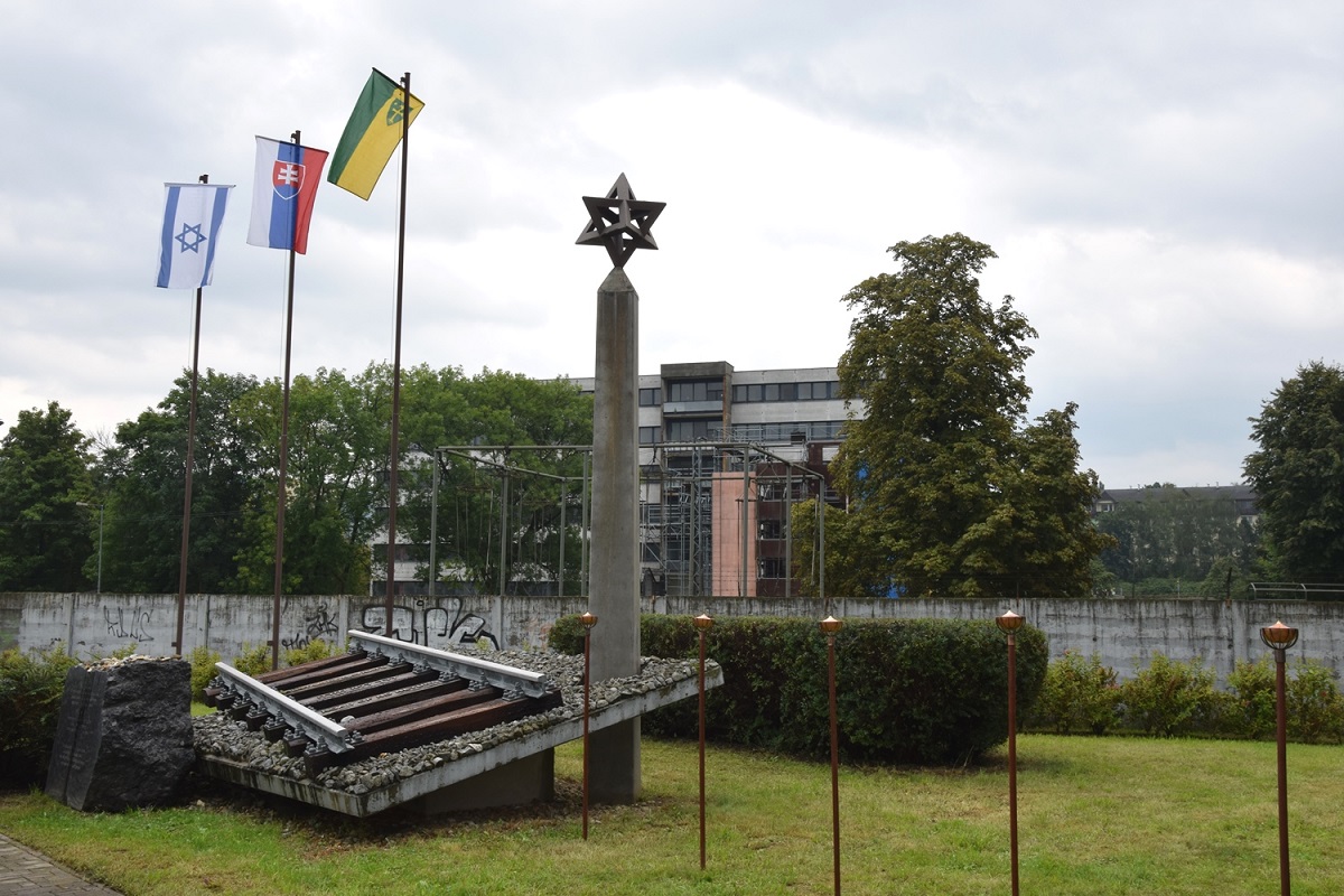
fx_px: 1344
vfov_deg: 36.9
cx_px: 672
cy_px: 448
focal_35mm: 36
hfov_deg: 53.1
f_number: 16
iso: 200
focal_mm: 24
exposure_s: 1/40
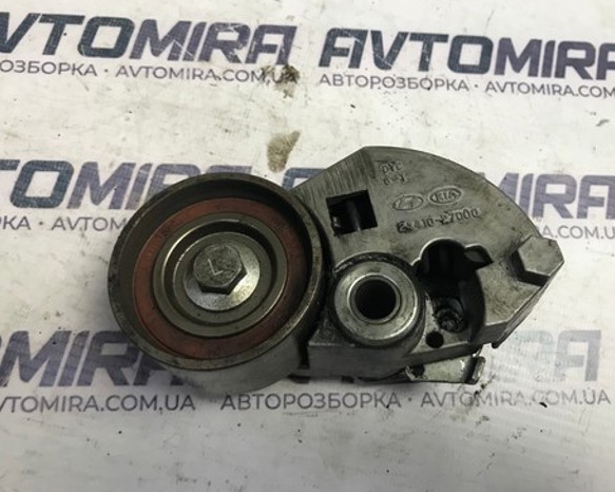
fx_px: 546
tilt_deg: -74.3
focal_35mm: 30
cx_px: 337
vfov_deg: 48.5
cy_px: 245
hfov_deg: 58.7
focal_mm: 3.99
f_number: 1.8
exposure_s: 1/33
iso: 32
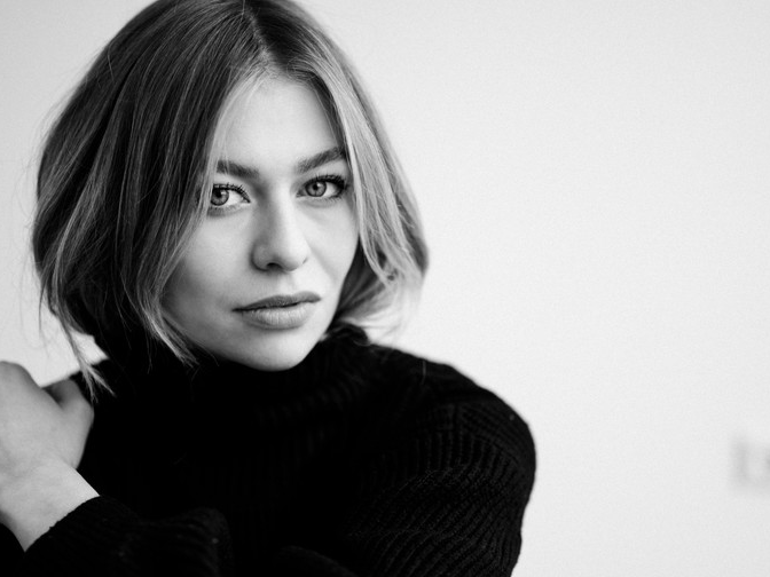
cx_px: 361
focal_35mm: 55
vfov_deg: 26.6
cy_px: 284
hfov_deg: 34.9
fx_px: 1223
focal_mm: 50
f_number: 1.8
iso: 100
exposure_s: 1/500
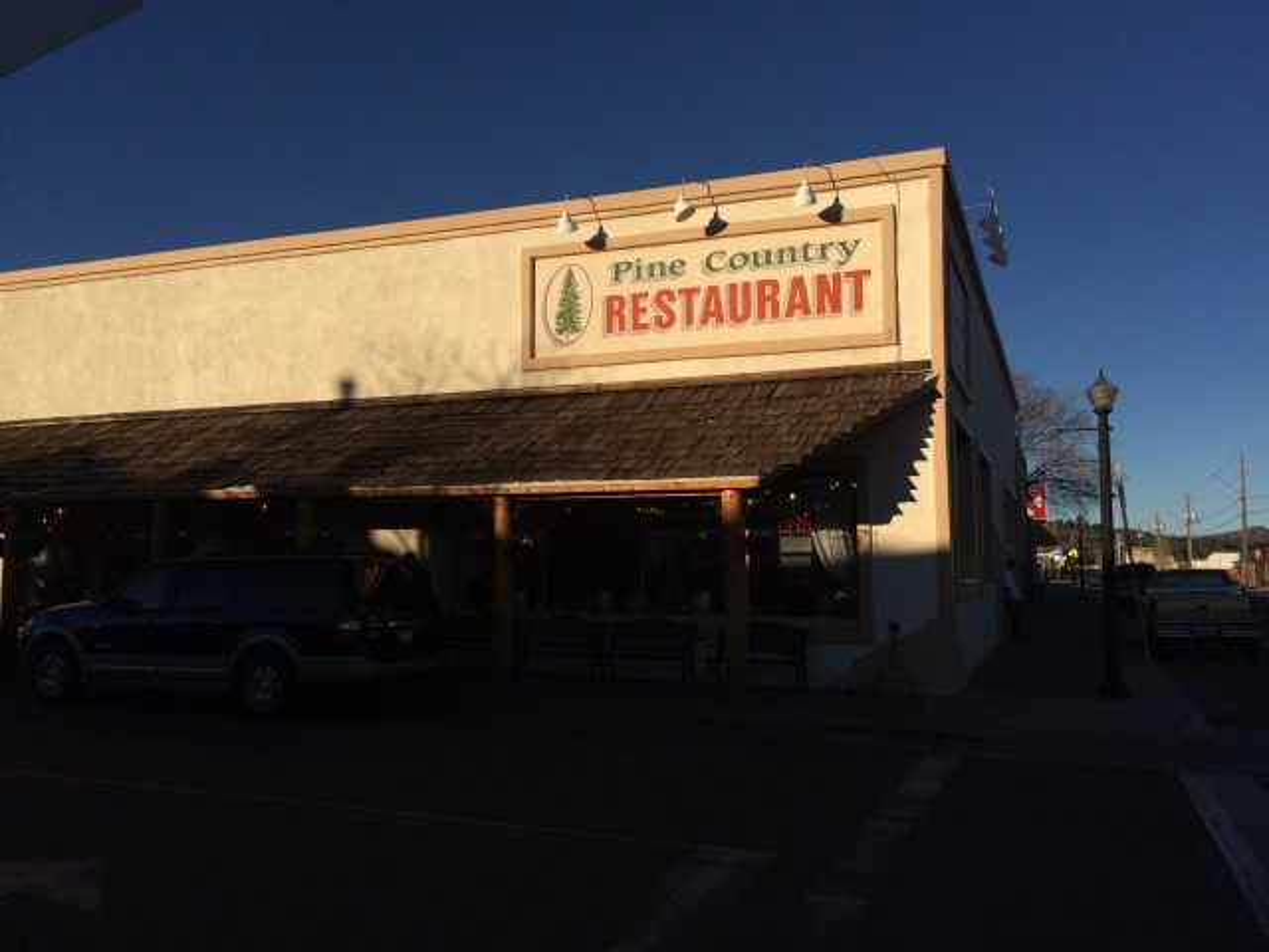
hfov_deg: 61.7
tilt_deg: +3.6
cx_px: 634
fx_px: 1063
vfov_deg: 48.2
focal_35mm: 29
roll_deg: +0.9
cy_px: 476
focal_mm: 4.15
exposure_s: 1/5128
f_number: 2.2
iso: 32
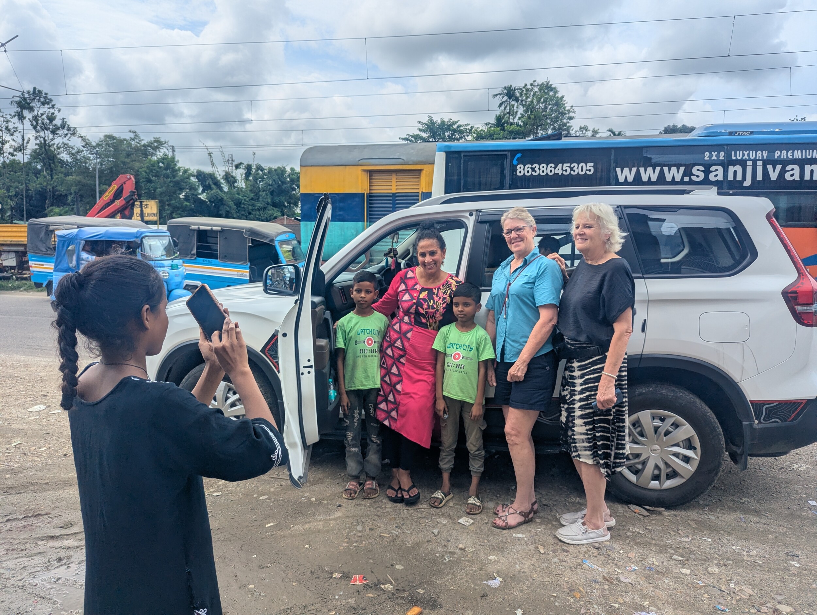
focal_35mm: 24
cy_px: 308
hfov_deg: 71.5
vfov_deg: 56.9
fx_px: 567
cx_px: 408
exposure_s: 1/1984
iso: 40
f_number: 1.85
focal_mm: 6.81
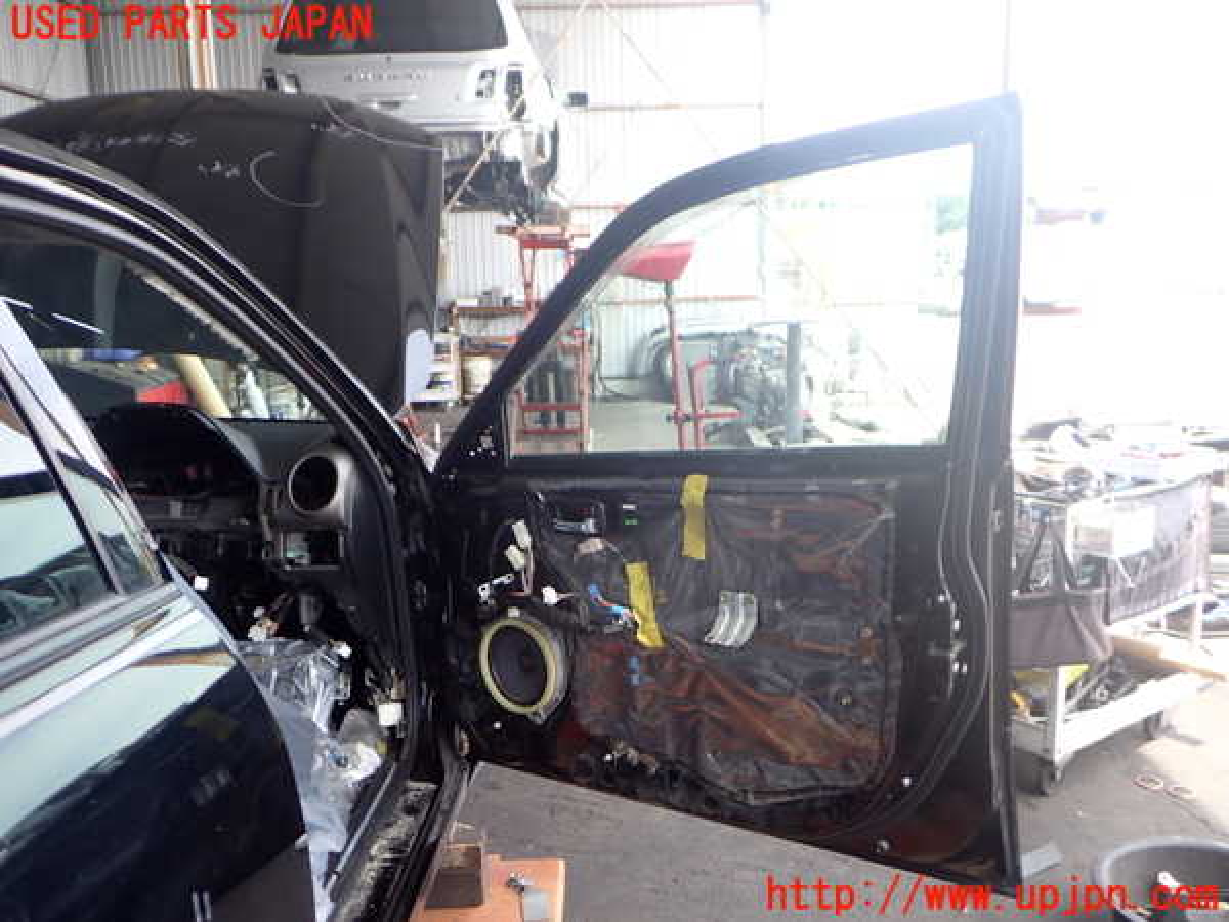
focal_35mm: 30
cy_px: 461
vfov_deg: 46.8
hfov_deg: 60.0
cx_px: 614
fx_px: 1065
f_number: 2.3
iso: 100
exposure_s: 1/160
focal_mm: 5.4
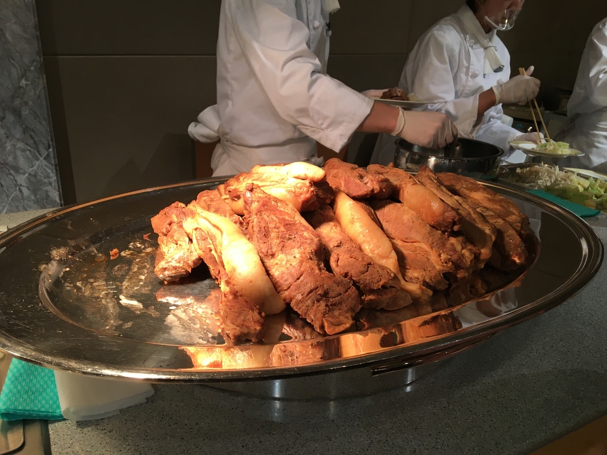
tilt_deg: -19.8
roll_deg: -3.8
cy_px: 228
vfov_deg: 48.2
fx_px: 509
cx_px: 304
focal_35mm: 29
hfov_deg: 61.7
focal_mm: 4.15
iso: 25
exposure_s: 1/30
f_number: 2.2
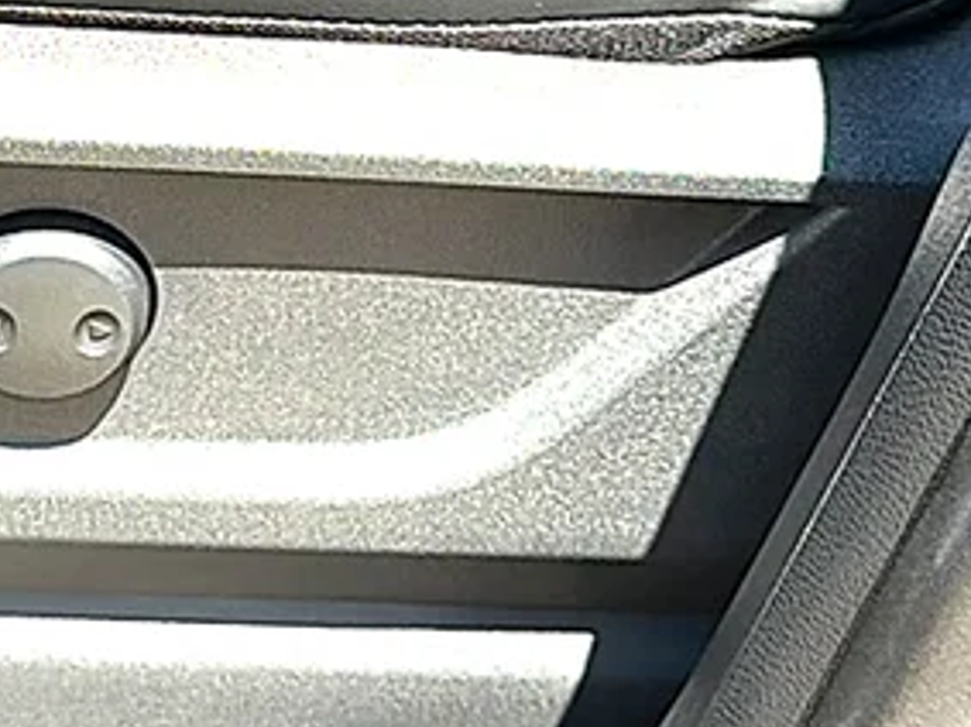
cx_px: -172
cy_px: 108
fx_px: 2776
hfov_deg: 18.8
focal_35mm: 99
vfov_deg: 14.8
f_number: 1.78
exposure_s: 1/686
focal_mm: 6.86
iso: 80
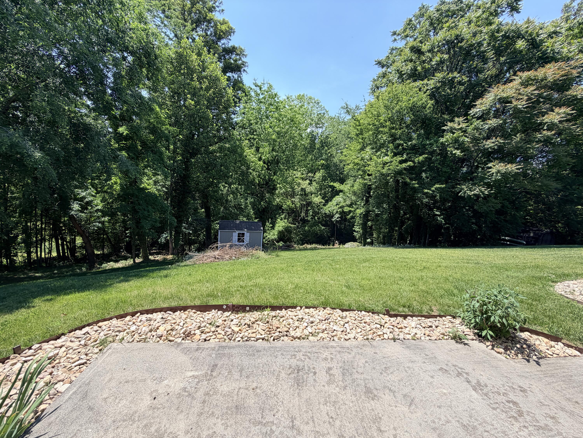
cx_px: 292
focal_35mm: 14
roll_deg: -5.0
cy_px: 219
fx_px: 236
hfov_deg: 102.1
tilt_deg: -7.5
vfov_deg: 85.7
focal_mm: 2.22
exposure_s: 1/770
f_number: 2.2
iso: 40
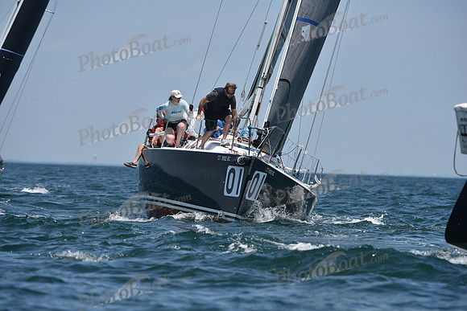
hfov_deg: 6.1
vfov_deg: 4.0
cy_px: 156
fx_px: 4411
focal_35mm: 340
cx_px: 234
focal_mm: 340
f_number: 7.1
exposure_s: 1/1600
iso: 320
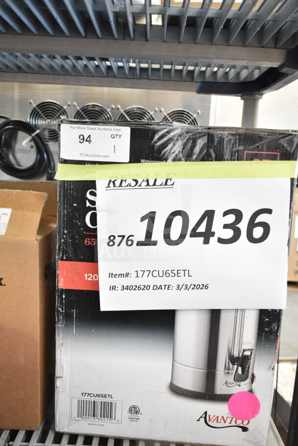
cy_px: 223
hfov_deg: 40.0
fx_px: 409
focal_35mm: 33
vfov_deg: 57.2
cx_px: 149
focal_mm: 22
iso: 1600
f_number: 3.8
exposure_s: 1/50
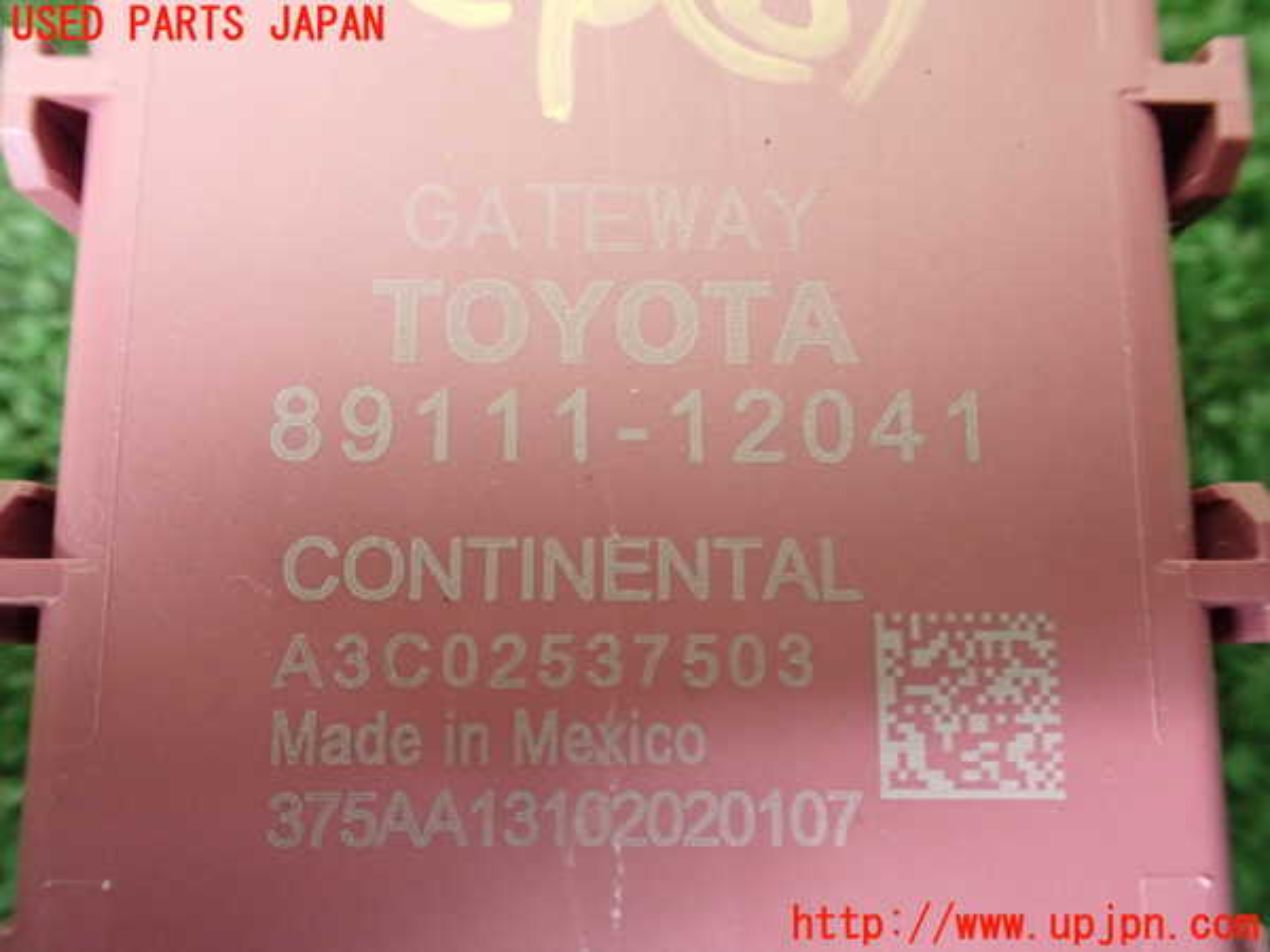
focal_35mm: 30
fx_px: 1101
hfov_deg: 60.0
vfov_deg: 46.8
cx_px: 635
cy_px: 476
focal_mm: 5.4
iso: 800
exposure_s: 1/30
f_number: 2.3
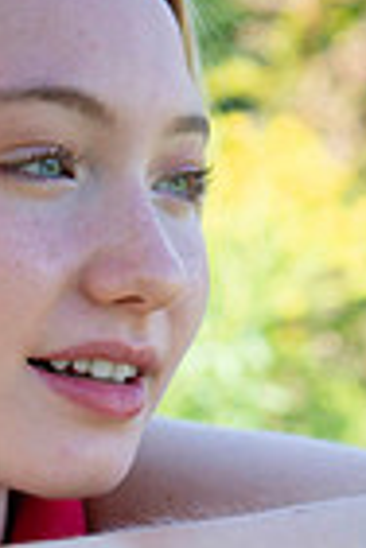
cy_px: 567
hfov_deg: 5.2
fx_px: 3995
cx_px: 8
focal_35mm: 262
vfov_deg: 7.8
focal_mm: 82
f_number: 5.6
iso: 160
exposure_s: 1/320
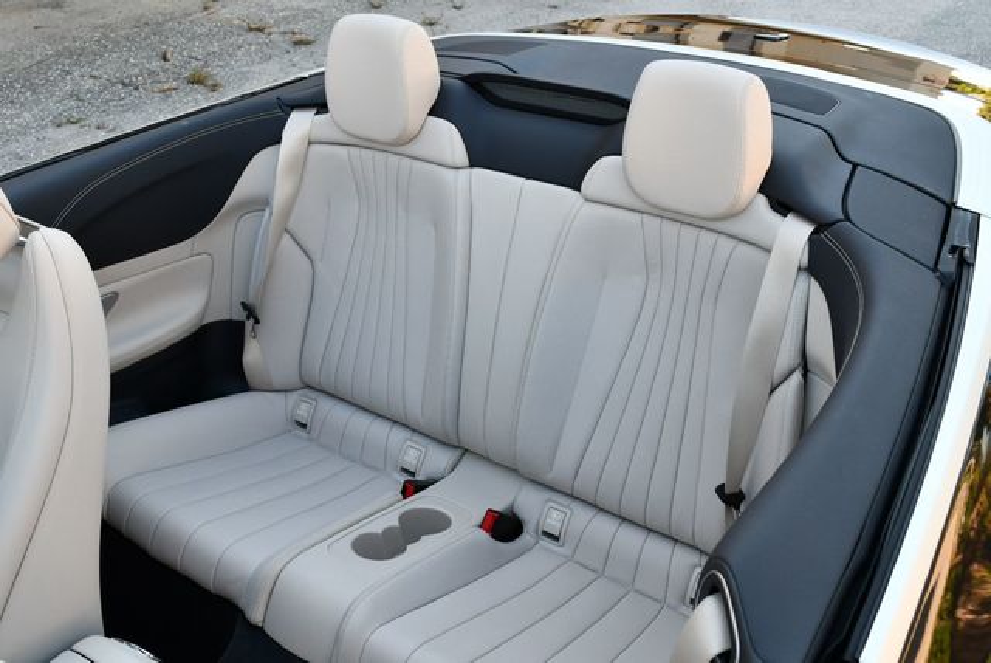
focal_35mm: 36
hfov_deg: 53.1
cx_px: 496
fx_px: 992
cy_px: 332
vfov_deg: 36.9
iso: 400
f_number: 5
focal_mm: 18
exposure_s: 1/250
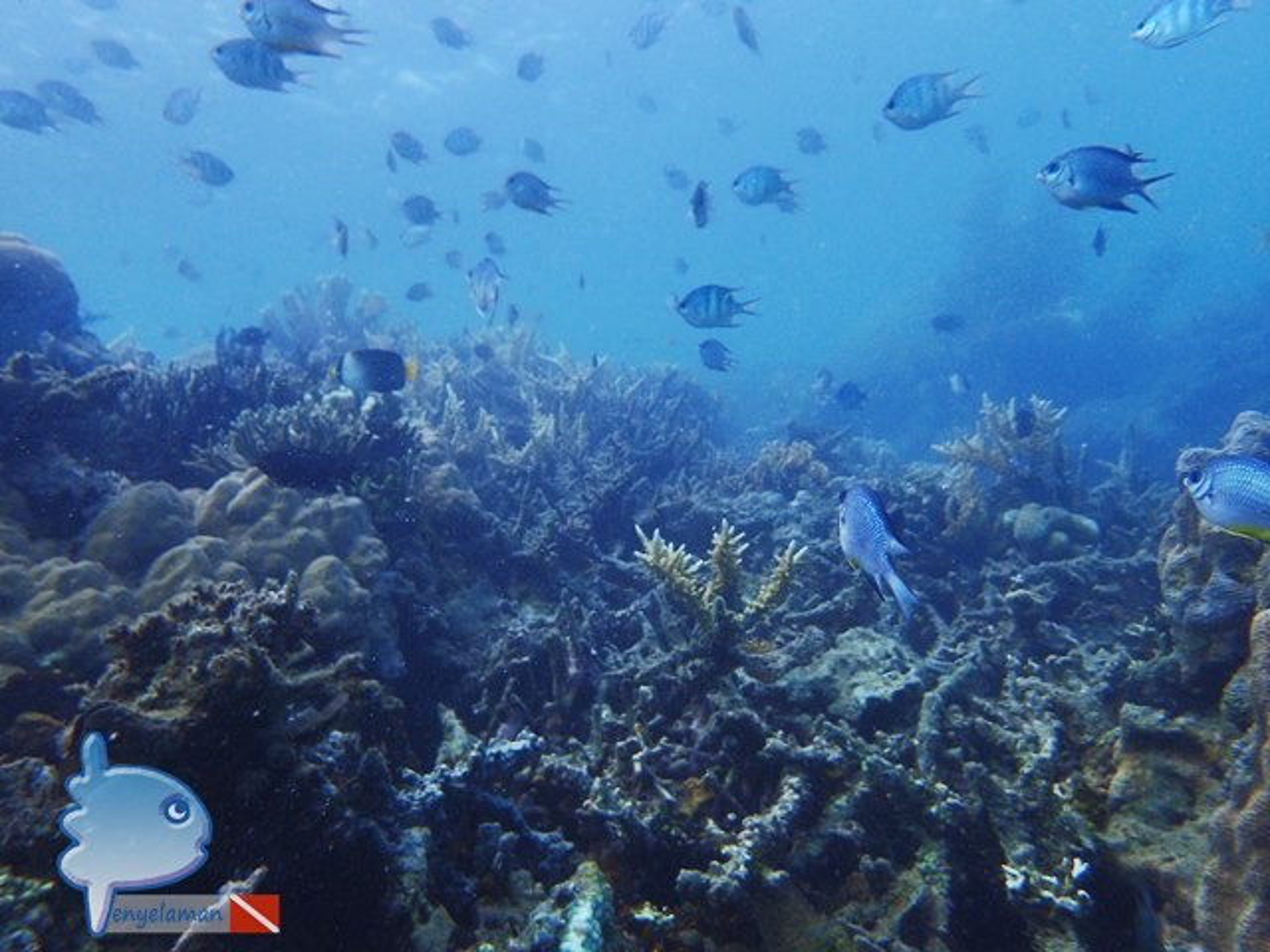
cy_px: 476
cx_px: 635
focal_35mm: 25
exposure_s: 1/500
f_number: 2.8
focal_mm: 4.5
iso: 100
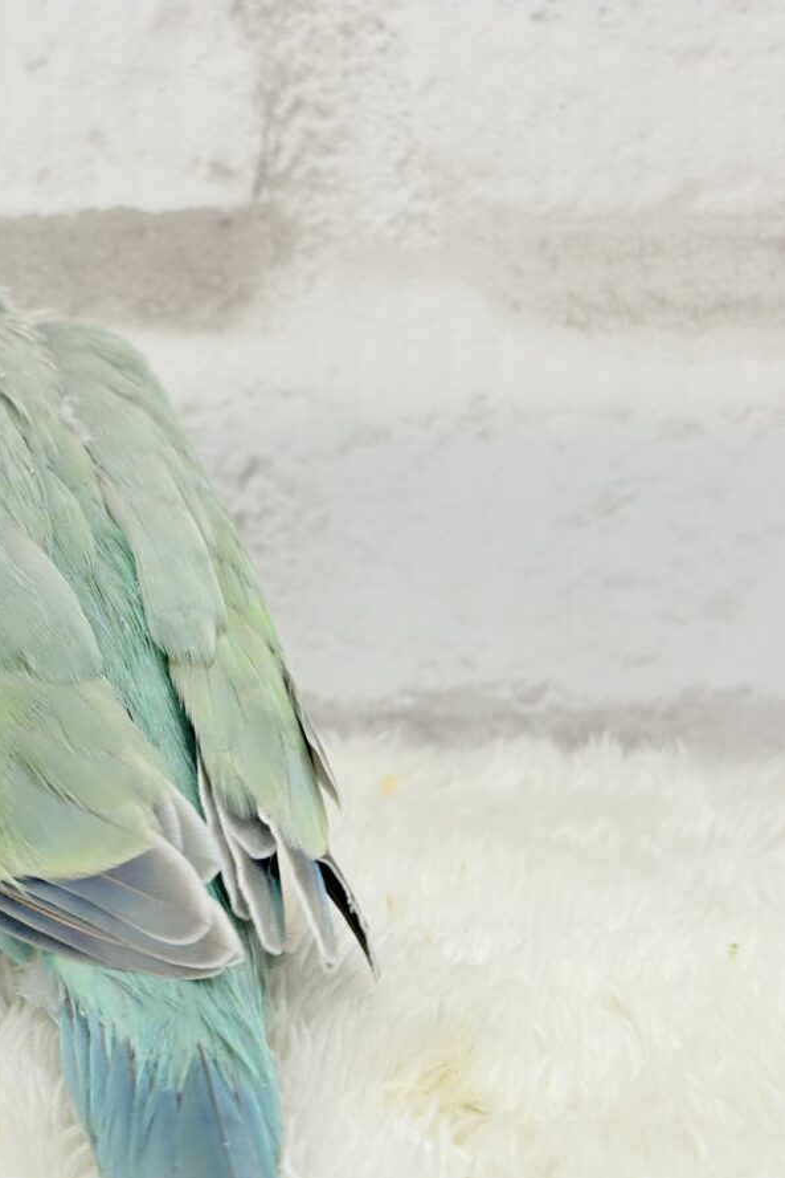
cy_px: 586
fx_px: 2387
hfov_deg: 18.4
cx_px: 111
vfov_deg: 27.7
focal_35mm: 73
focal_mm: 5.96
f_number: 1.6
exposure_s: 1/100
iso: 64
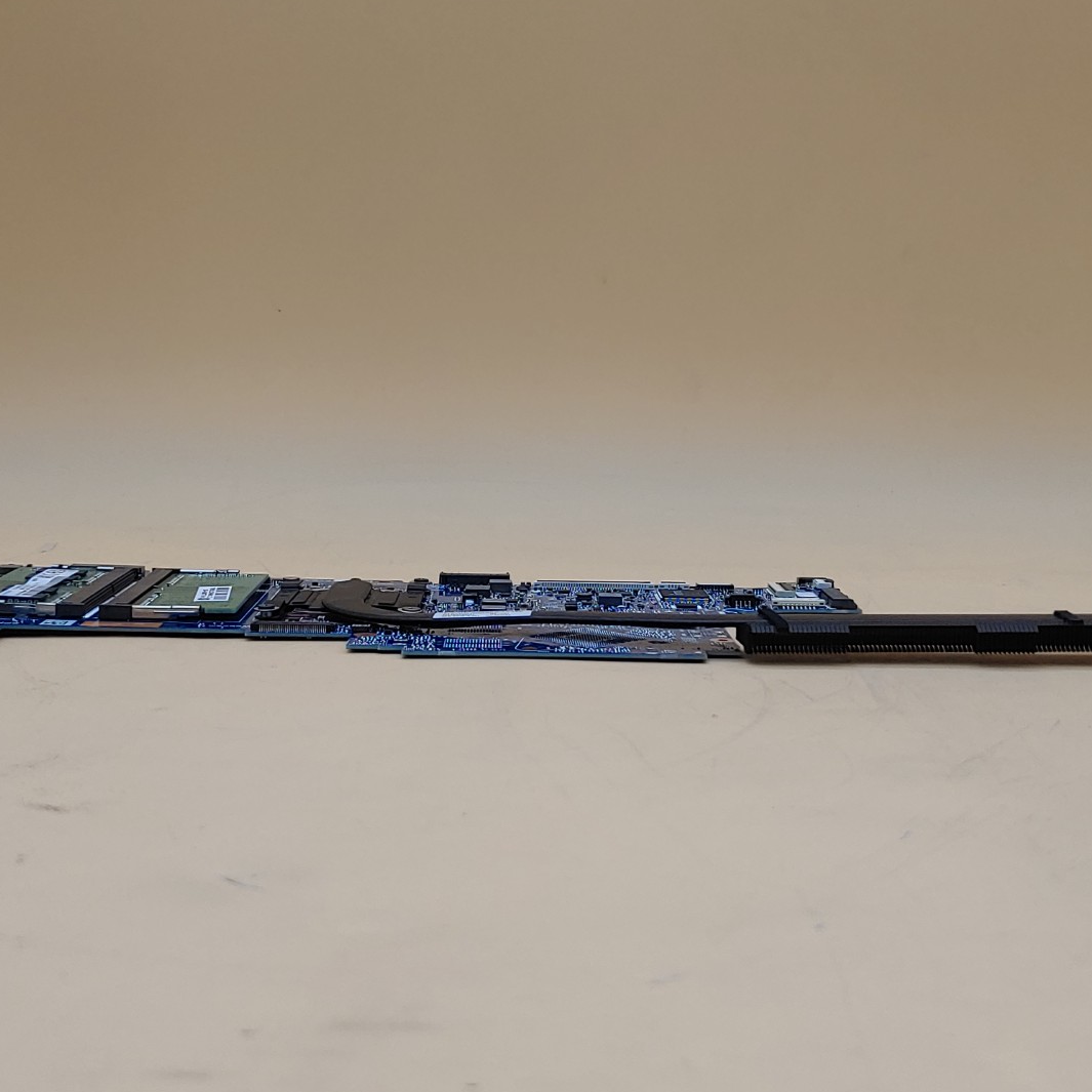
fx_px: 1749
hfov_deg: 34.7
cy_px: 545
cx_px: 550
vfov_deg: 34.7
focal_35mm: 49
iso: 50
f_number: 1.8
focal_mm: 4.36
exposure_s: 1/178
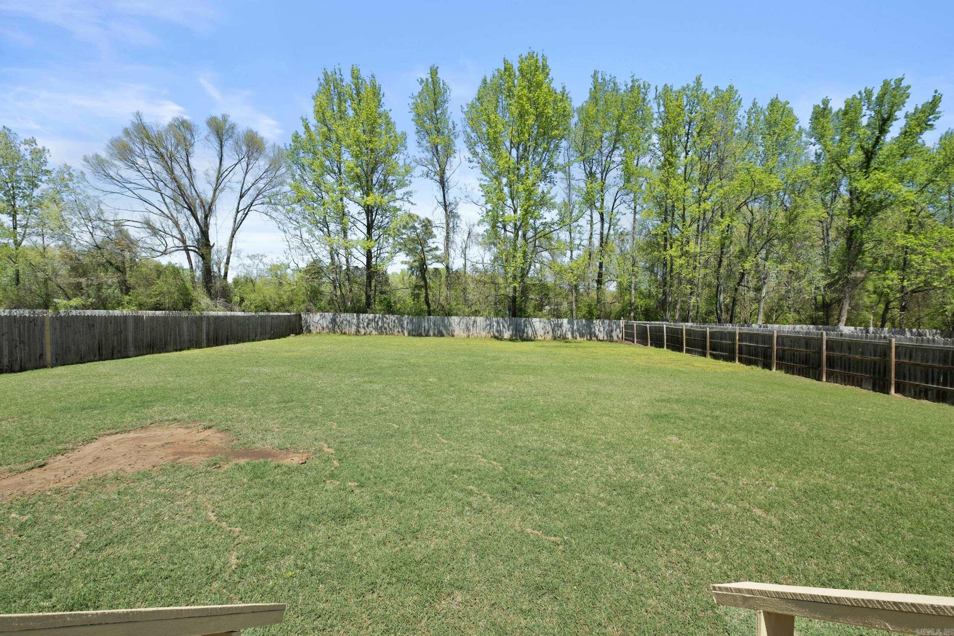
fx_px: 397
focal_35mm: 15
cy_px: 318
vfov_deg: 77.3
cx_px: 477
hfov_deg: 100.4
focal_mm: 10
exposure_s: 1/80
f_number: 9
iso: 400
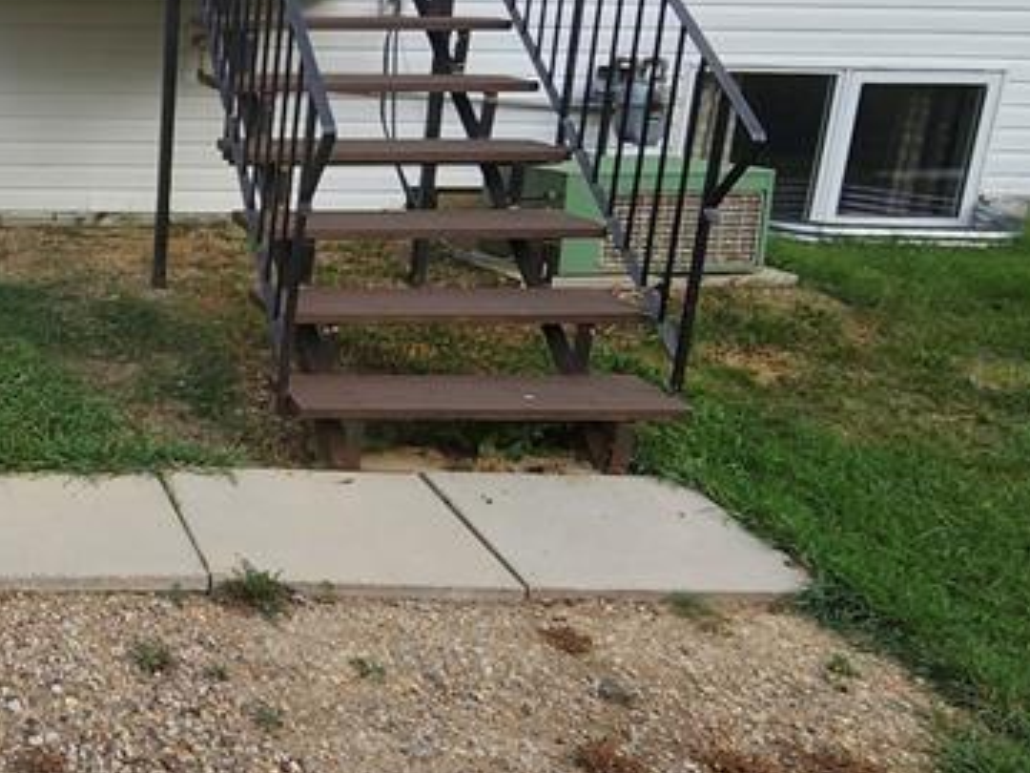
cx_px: -74
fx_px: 1101
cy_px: 252
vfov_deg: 38.2
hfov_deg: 41.2
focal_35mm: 37
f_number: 2.2
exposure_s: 1/305
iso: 40
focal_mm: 1.74
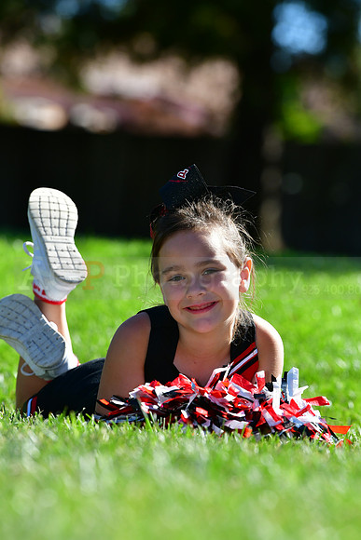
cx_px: 180
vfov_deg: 7.4
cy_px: 270
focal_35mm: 278
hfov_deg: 5.0
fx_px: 4171
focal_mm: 185
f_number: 4.5
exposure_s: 1/1600
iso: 400
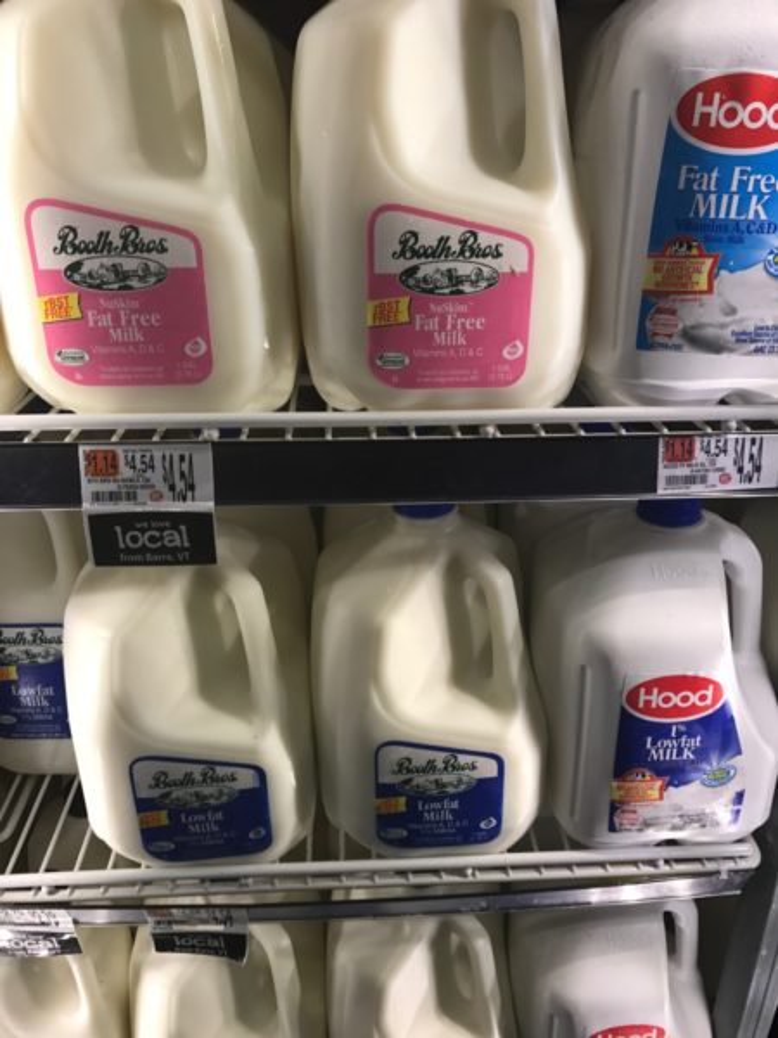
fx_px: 839
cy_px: 519
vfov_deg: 63.4
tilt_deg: -24.7
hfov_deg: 49.7
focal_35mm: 28
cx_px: 389
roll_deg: +0.2
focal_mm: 3.99
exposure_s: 1/120
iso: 32
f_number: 1.8
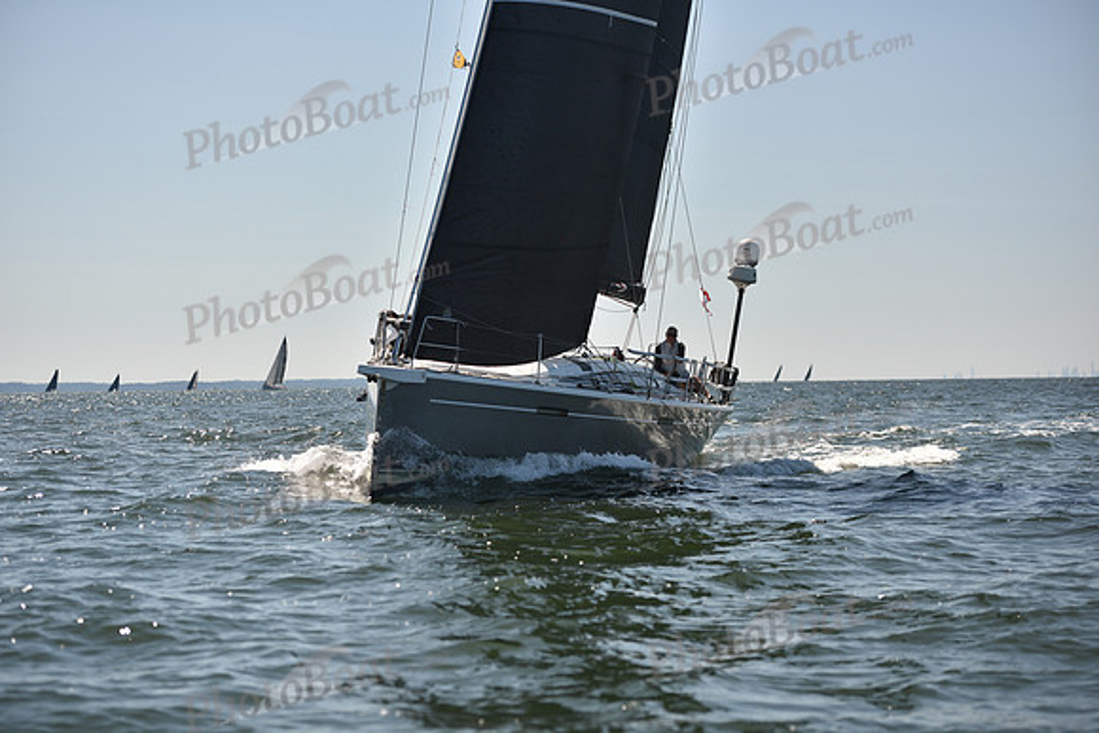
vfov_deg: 15.2
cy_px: 366
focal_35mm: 90
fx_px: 2748
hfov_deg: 22.6
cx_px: 550
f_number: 3.5
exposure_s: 1/1600
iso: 250
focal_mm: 90
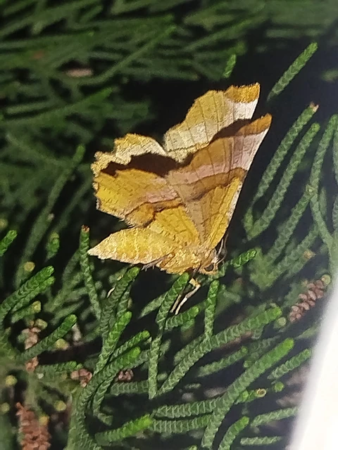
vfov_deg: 17.6
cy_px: 225
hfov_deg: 13.2
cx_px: 169
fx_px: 1458
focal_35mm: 112
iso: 125
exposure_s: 1/33
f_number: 1.7
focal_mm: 5.31
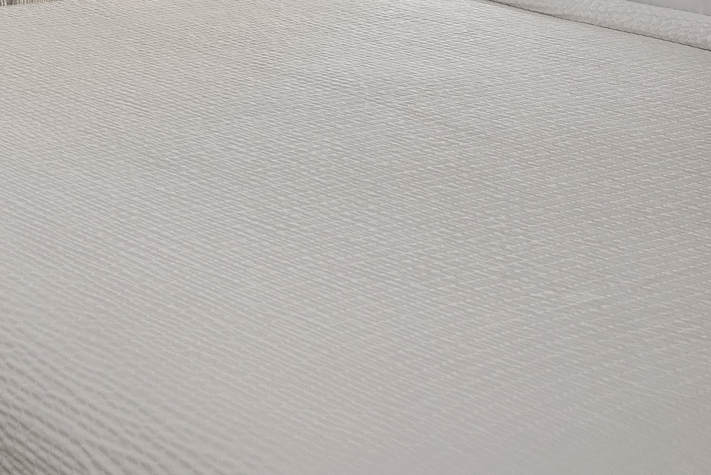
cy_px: -260
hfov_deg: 24.4
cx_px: -262
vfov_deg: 17.3
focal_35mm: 70
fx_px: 1383
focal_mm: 20
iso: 640
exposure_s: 1/15
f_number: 9
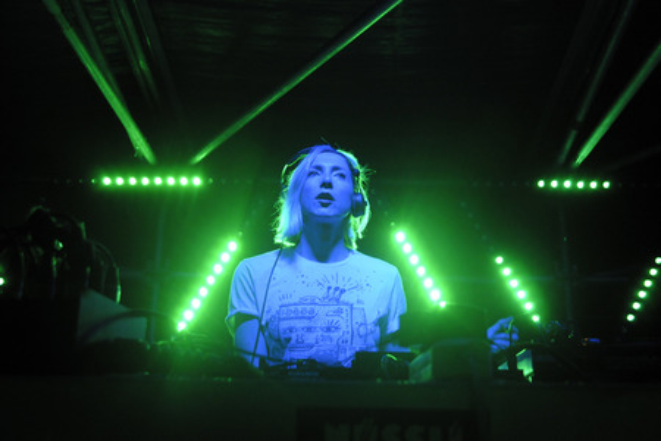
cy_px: 220
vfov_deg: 31.9
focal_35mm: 42
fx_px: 771
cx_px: 330
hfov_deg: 46.4
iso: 1400
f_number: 4.5
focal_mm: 28
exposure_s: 1/160
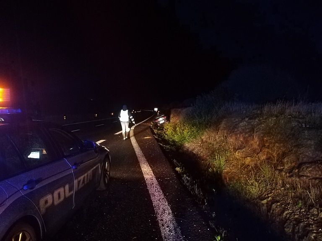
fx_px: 242
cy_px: 120
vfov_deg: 53.1
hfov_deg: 67.3
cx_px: 161
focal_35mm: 26
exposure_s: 1/14.3
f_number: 2.2
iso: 800
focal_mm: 3.83
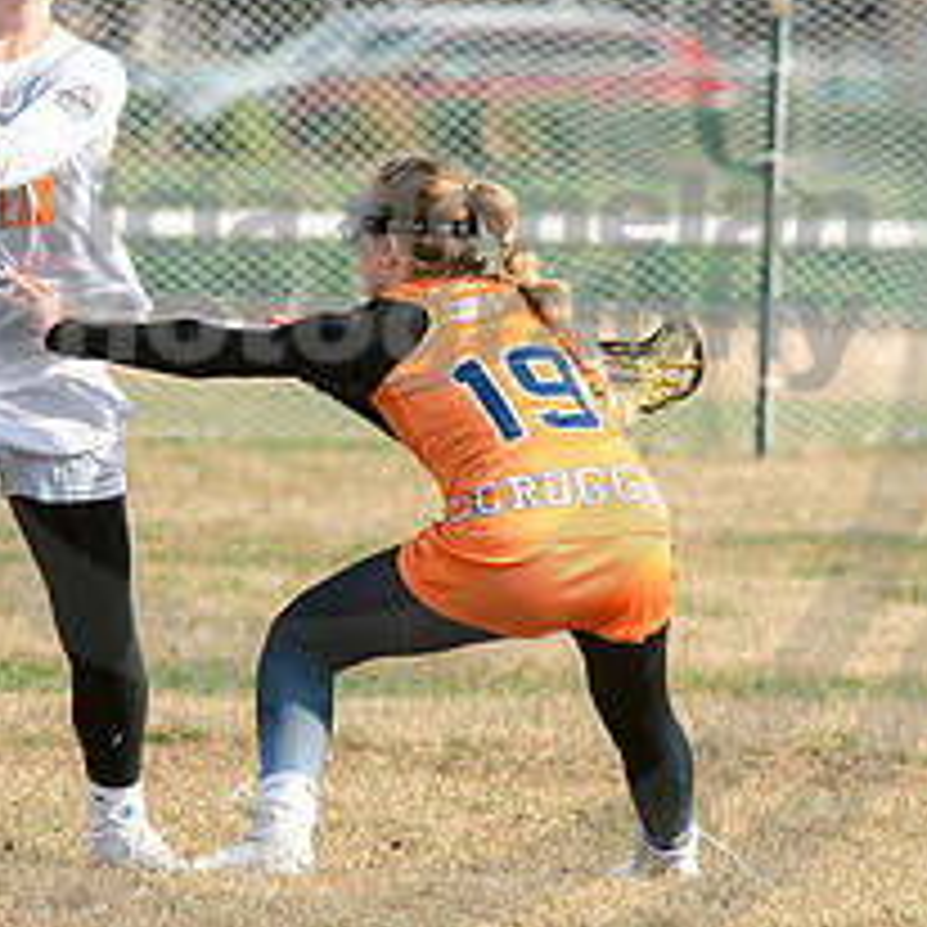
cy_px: 367
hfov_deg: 2.4
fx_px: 22572
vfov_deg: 2.4
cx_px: 434
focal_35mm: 745
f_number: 4.5
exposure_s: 1/1250
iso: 250
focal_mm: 200
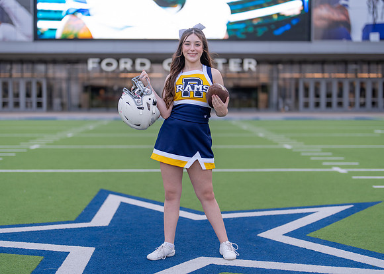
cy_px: 138
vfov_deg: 24.6
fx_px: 627
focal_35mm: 58
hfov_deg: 34.0
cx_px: 186
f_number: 1.2
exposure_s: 1/400
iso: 100
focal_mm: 50
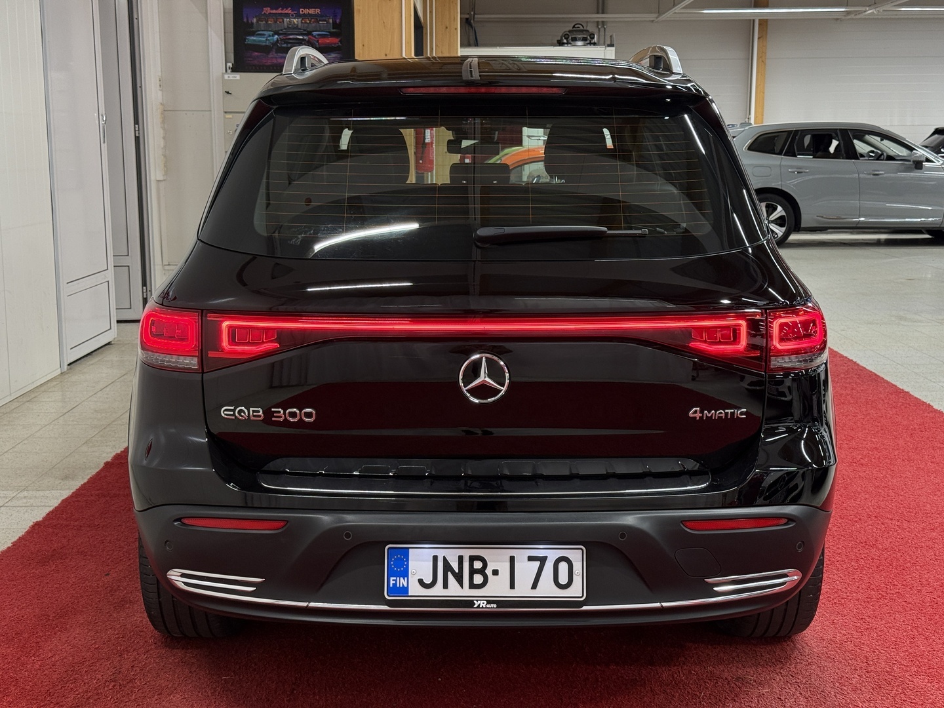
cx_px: 472
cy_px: 354
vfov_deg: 30.3
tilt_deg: -8.9
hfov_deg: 39.7
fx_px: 1309
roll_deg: -0.1
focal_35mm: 48
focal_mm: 6.76
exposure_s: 1/60
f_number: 1.78
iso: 80
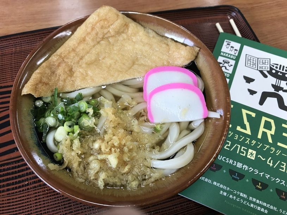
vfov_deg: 49.7
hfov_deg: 63.5
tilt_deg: -65.0
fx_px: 232
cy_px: 108
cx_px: 144
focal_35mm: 28
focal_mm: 3.99
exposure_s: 1/30
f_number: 1.8
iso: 25
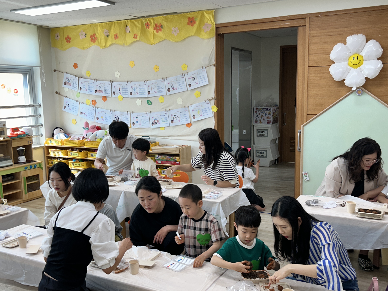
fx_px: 392
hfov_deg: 52.6
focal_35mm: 35
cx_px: 196
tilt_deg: -10.0
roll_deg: +1.3
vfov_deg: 40.7
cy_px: 156
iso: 40
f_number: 1.5
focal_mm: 5.7
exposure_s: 1/120
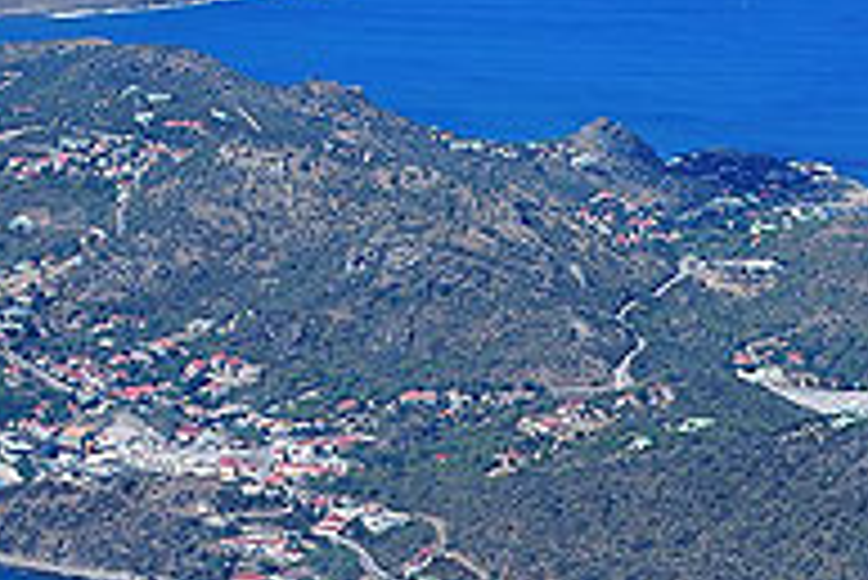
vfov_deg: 7.1
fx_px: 4637
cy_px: 542
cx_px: 657
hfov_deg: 10.7
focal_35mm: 192
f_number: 8
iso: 100
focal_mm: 55
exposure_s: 1/250
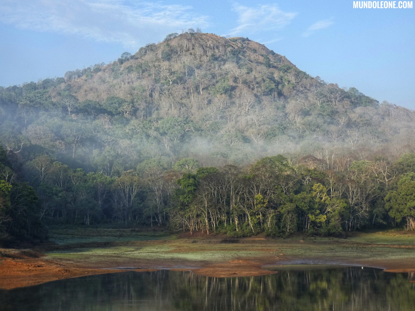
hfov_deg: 24.7
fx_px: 947
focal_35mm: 79
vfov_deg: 18.7
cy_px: 156
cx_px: 208
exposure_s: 1/200
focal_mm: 14.1
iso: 80
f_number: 4.5
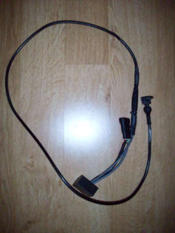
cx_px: 88
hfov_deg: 38.7
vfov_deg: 50.1
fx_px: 249
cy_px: 116
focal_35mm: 37
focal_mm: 6.2
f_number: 2.8
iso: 400
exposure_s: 1/128
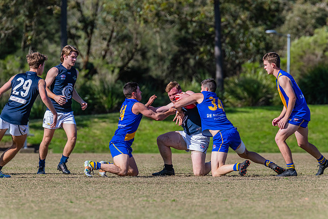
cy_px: 109
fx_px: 3938
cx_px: 164
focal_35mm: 432
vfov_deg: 3.2
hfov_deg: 4.8
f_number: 7.1
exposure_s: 1/2000
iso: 800
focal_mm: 420
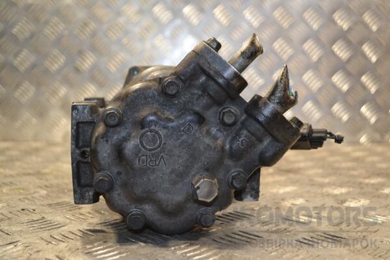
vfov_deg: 29.9
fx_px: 487
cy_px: 130
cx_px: 195
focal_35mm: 45
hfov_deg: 43.6
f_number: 4.5
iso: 400
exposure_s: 1/60
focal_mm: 30
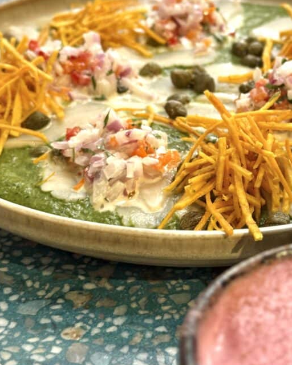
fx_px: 810
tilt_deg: -29.6
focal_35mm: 75
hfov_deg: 20.3
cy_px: 163
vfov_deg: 25.4
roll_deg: +0.2
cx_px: 214
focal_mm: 6.76
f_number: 1.78
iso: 80
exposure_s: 1/100
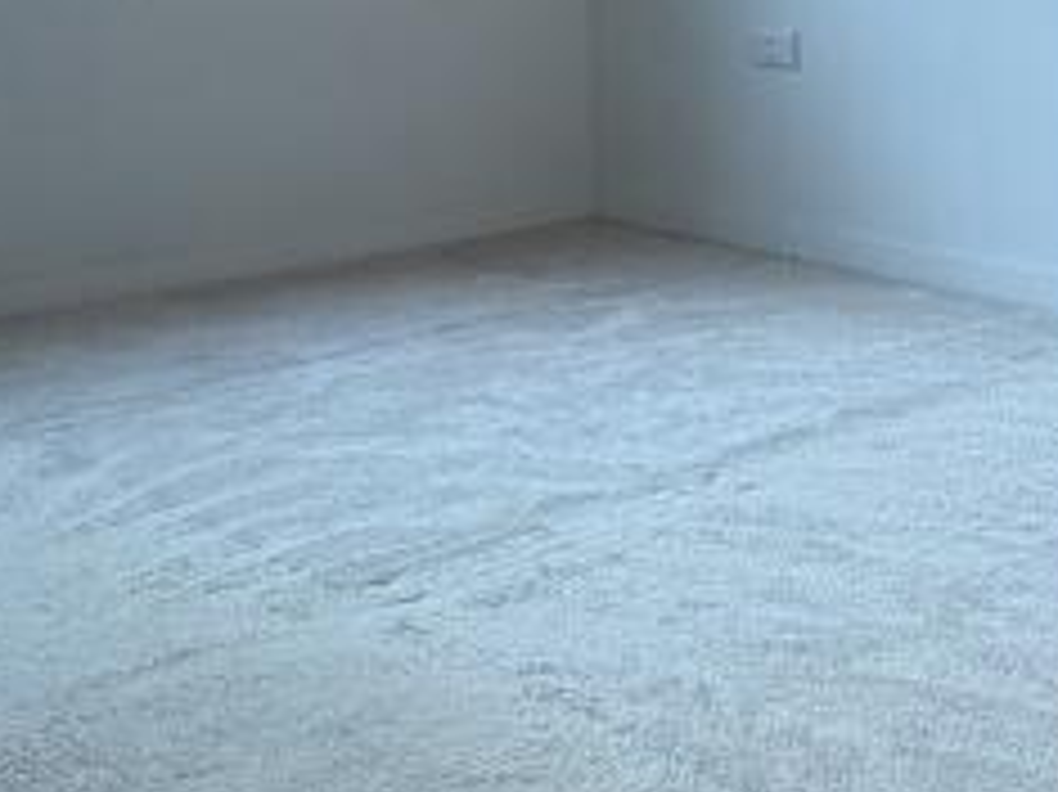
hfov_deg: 30.1
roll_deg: +0.2
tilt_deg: -9.8
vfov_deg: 23.7
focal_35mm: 61
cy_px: 171
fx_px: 1863
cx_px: 981
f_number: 2.2
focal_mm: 2.22
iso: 100
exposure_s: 1/100
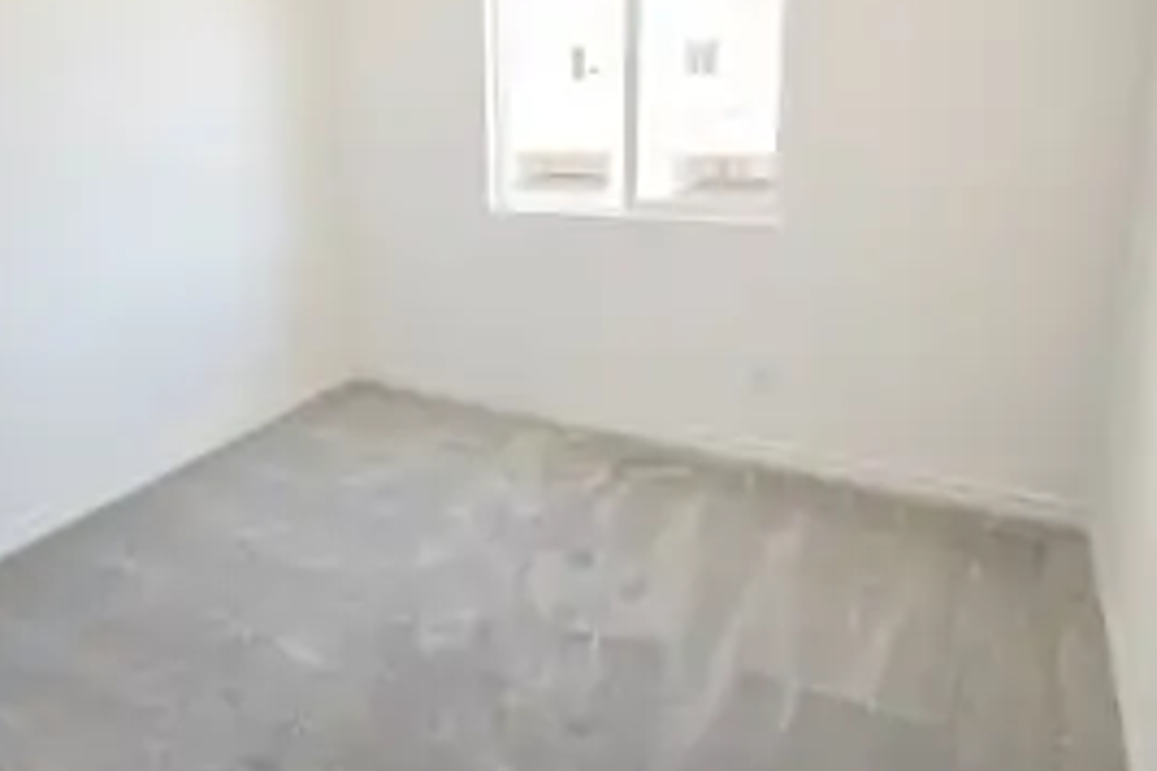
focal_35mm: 25
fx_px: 795
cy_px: 271
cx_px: 429
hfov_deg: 70.8
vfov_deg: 51.0
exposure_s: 1/40
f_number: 5.6
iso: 400
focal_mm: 11
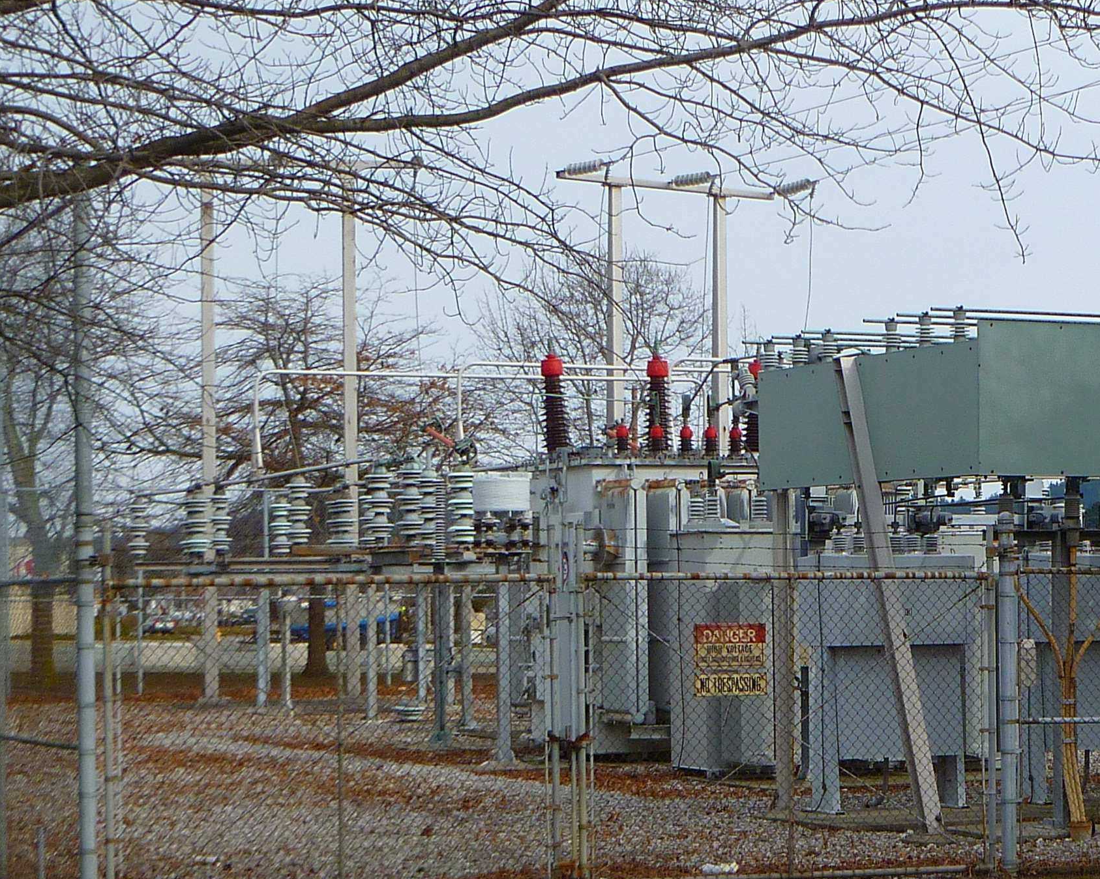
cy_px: 563
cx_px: 948
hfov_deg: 20.9
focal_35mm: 90
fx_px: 2930
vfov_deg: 17.0
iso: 80
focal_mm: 6.5
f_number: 3.6
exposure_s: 1/500
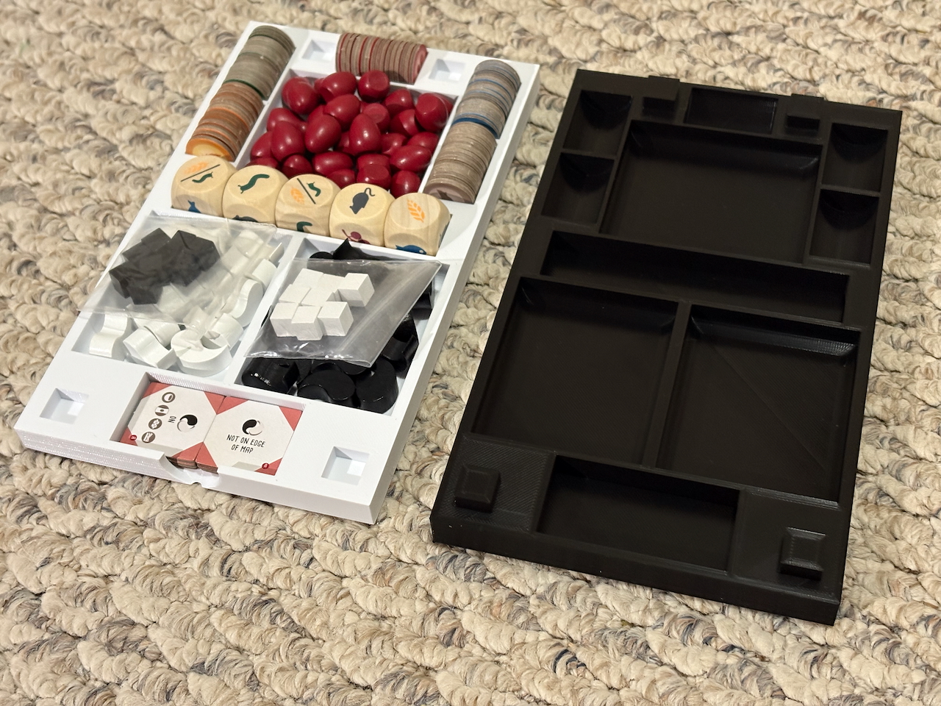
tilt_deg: -51.5
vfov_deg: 28.0
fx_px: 1414
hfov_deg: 36.8
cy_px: 353
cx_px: 470
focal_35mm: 52
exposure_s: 1/40
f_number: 1.6
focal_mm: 5.96
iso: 320
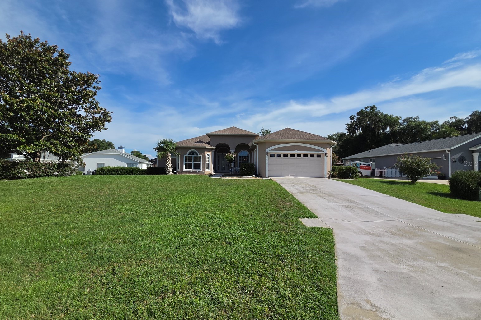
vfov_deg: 81.2
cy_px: 163
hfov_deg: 104.2
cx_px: 244
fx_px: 187
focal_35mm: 14
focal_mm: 2.2
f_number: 2.2
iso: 100
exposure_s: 1/4953
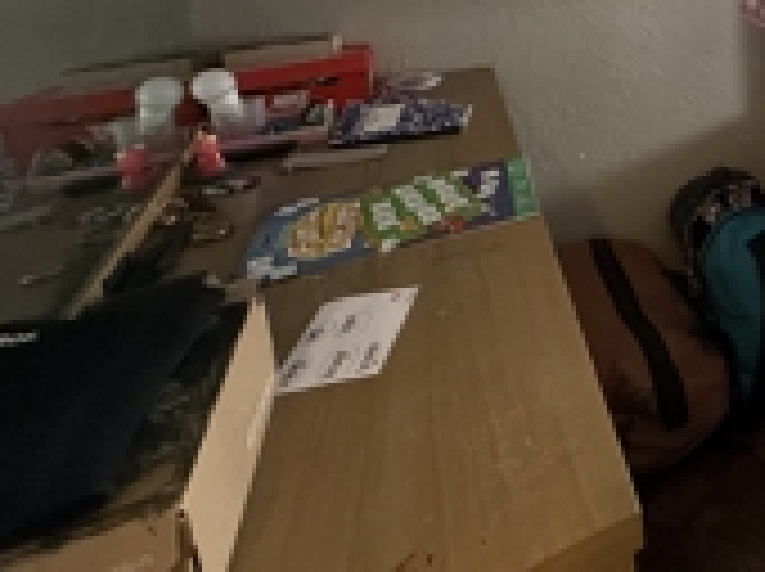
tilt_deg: -9.6
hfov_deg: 41.1
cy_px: -41
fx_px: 728
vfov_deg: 36.9
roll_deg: -0.2
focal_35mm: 33
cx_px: 886
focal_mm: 2.22
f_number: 2.2
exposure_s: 1/99
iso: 250
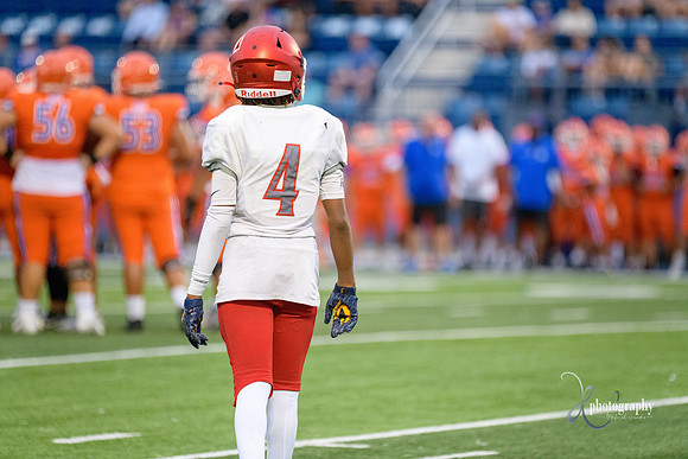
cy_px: 230
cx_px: 344
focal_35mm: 250
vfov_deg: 5.5
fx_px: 4779
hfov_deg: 8.2
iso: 5600
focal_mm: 250
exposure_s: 1/2000
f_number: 2.8
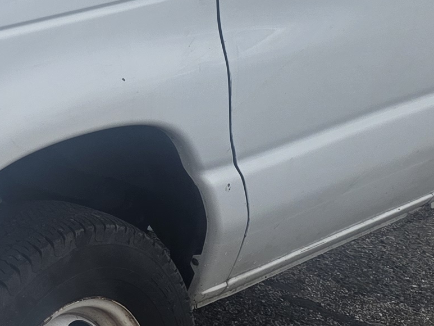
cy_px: 35
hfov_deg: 16.4
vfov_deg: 12.4
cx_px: 57
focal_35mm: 119
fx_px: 1492
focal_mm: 6.3
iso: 80
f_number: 1.7
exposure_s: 1/5296
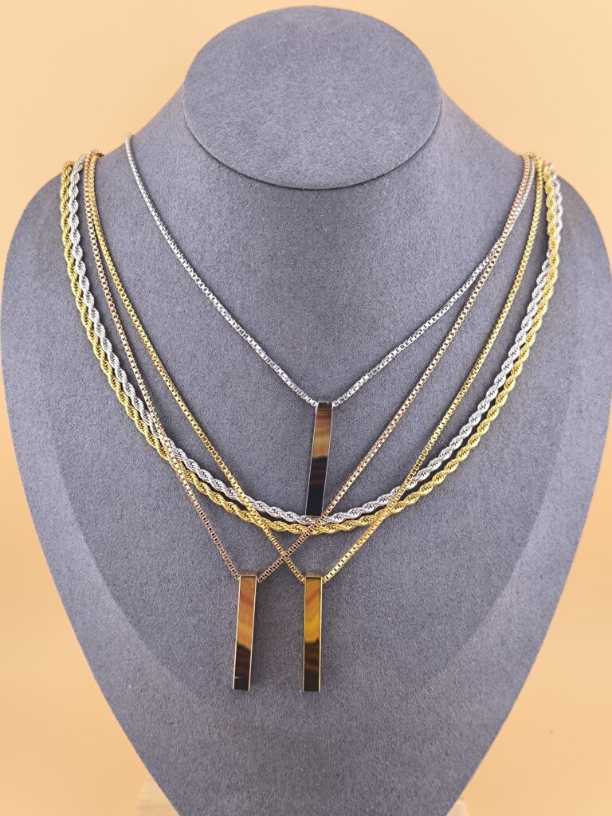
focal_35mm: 50
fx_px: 1179
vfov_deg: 38.2
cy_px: 408
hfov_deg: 29.1
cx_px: 306
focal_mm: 6.92
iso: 50
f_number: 1.9
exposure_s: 1/402
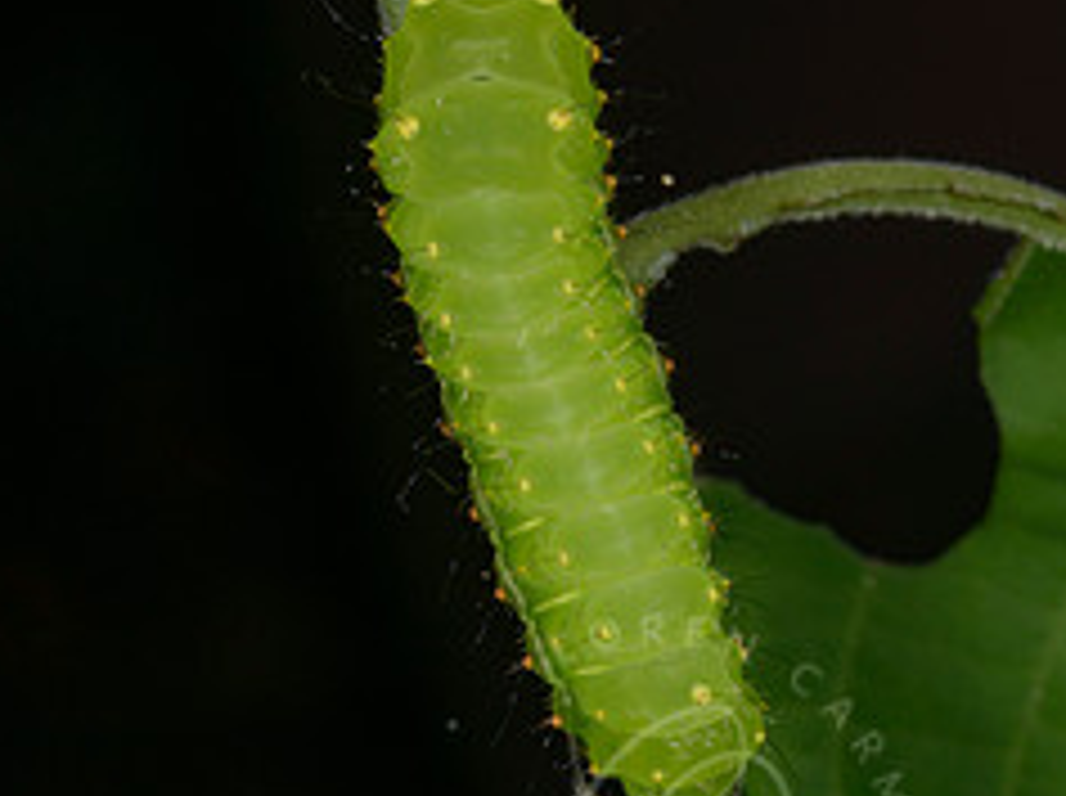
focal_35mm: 339
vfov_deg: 4.4
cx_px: 504
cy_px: 140
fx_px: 10424
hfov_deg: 5.9
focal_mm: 105
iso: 100
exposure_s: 1/250
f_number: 29
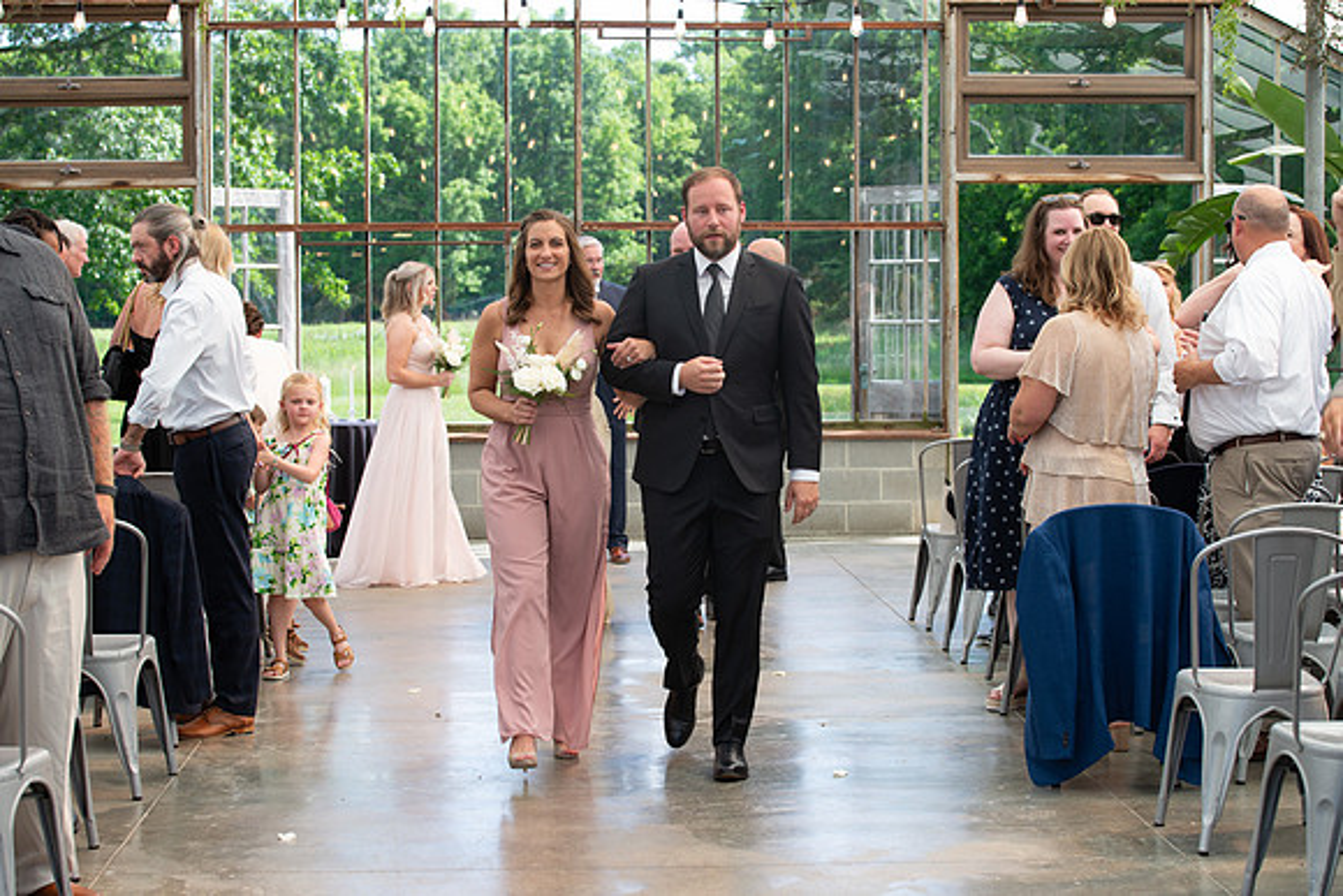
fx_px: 2765
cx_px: 685
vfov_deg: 18.4
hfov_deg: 27.3
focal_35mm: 74
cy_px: 457
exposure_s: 1/200
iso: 160
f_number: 5.6
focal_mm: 70
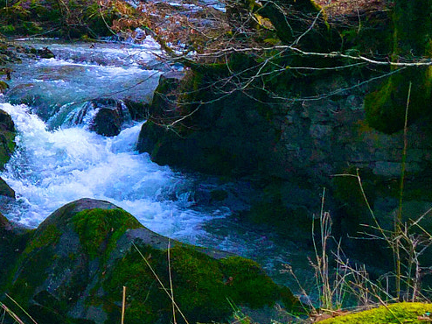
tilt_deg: -4.5
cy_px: 70
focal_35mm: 94
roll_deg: -0.4
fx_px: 1173
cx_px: -114
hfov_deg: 19.4
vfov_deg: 15.6
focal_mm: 4.15
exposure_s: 1/471
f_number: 2.2
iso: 32
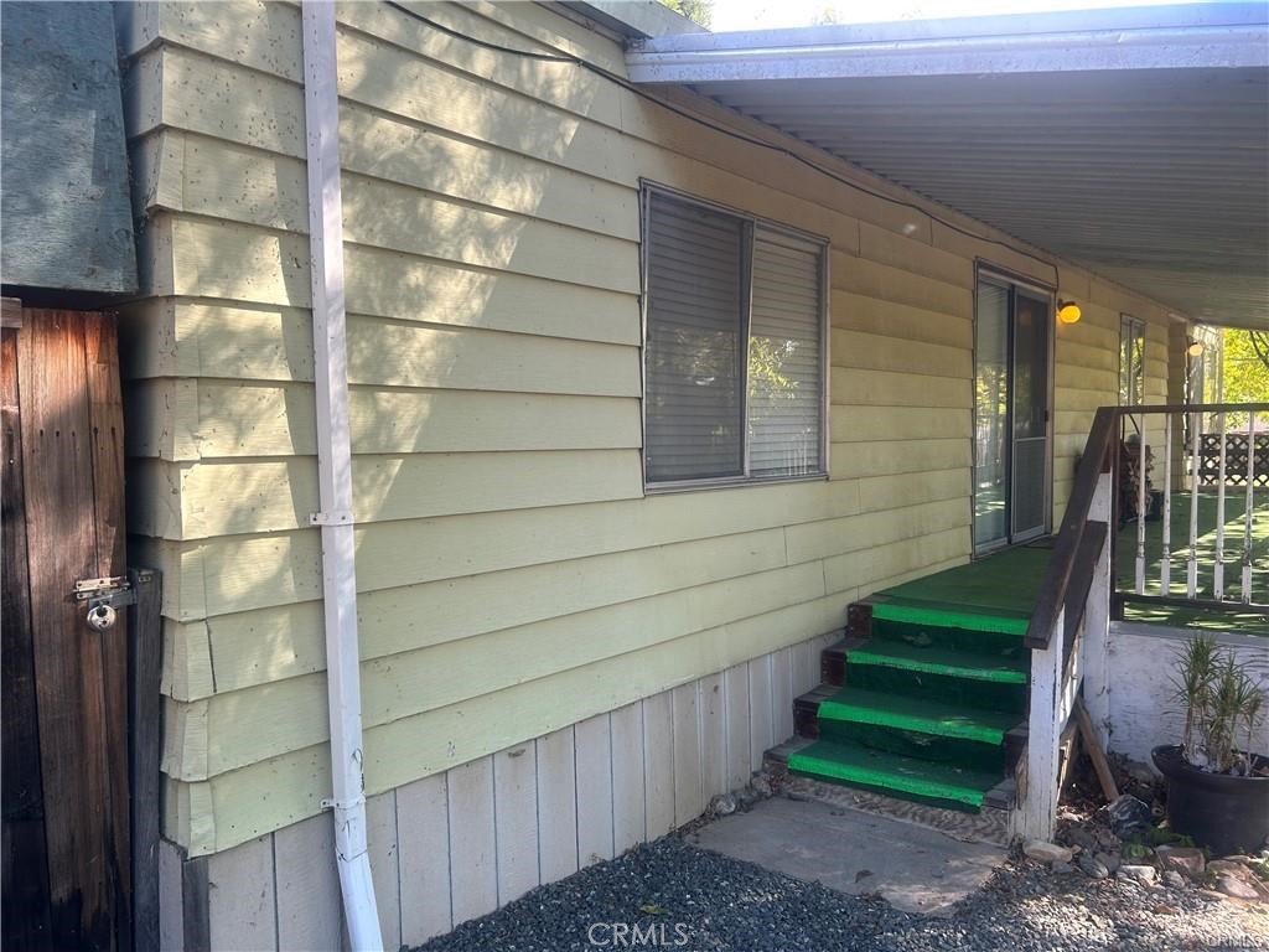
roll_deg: +1.8
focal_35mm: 26
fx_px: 953
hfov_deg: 67.3
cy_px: 476
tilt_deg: -2.6
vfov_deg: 53.1
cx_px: 634
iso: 50
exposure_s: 1/302
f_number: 1.5
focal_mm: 5.7
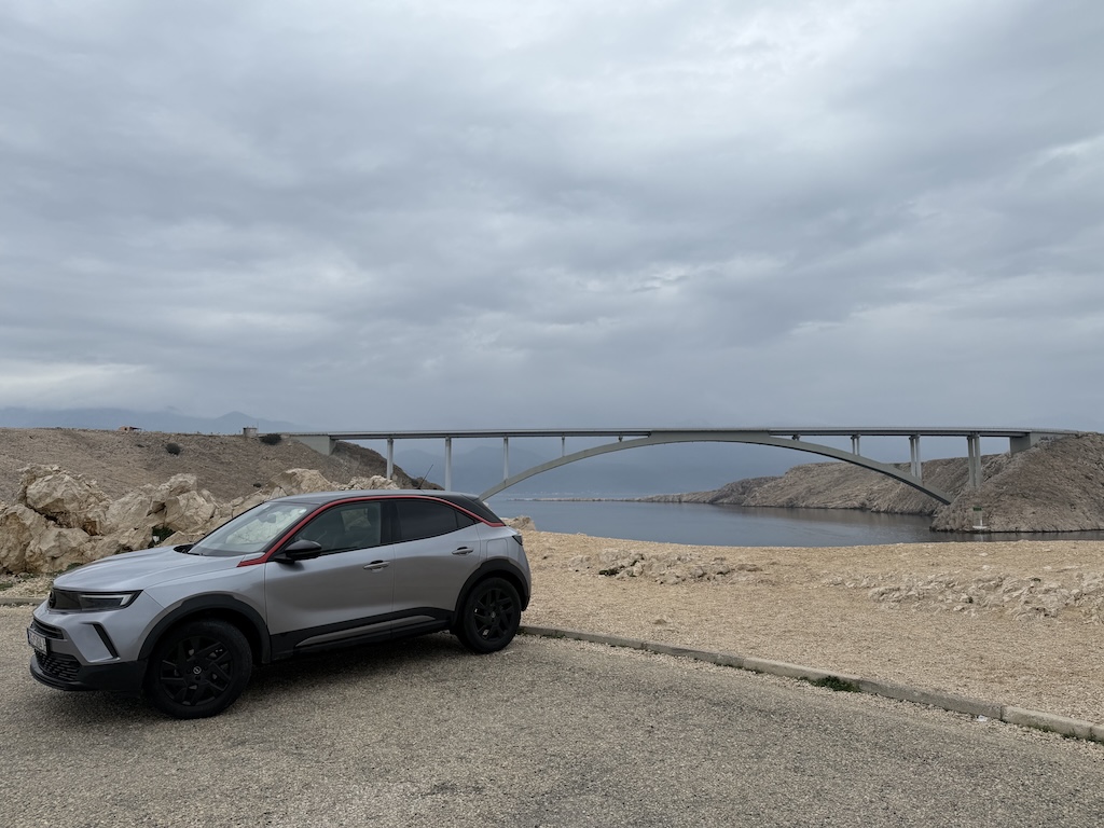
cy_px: 414
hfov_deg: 71.6
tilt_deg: +6.1
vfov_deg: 56.8
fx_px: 765
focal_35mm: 24
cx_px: 552
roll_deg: +0.3
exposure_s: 1/3145
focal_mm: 6.76
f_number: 1.78
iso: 80
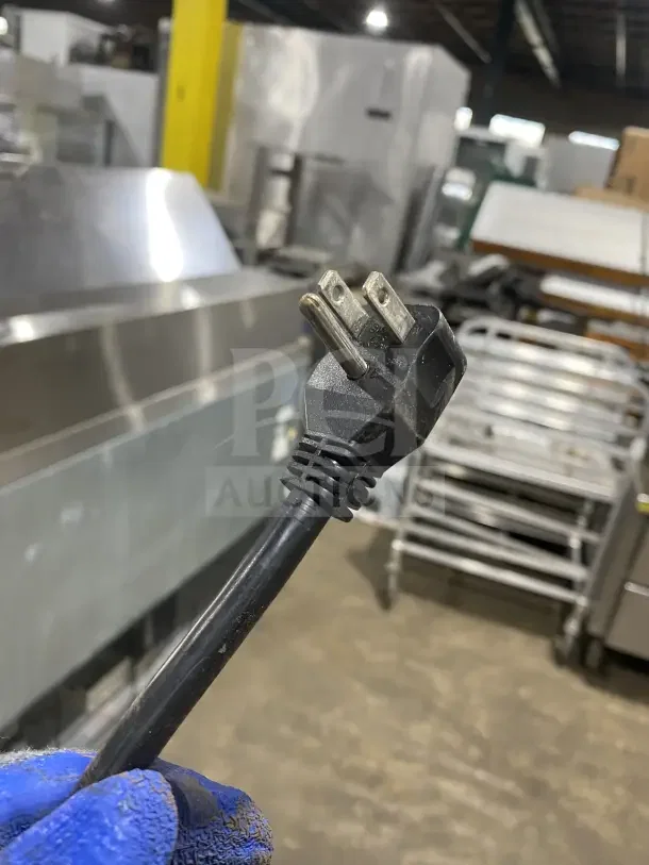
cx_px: 324
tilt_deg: -19.1
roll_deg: -10.9
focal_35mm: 25
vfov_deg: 69.4
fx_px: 625
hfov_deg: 54.9
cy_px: 432
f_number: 1.8
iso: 200
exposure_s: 1/60
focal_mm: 4.25
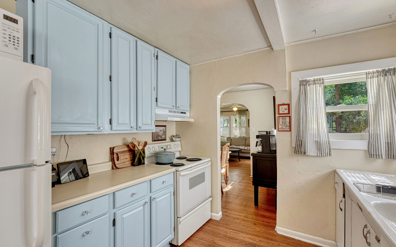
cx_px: 202
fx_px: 162
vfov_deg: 74.8
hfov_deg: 101.4
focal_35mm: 15
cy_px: 128
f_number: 8
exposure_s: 1/100
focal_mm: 14
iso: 400
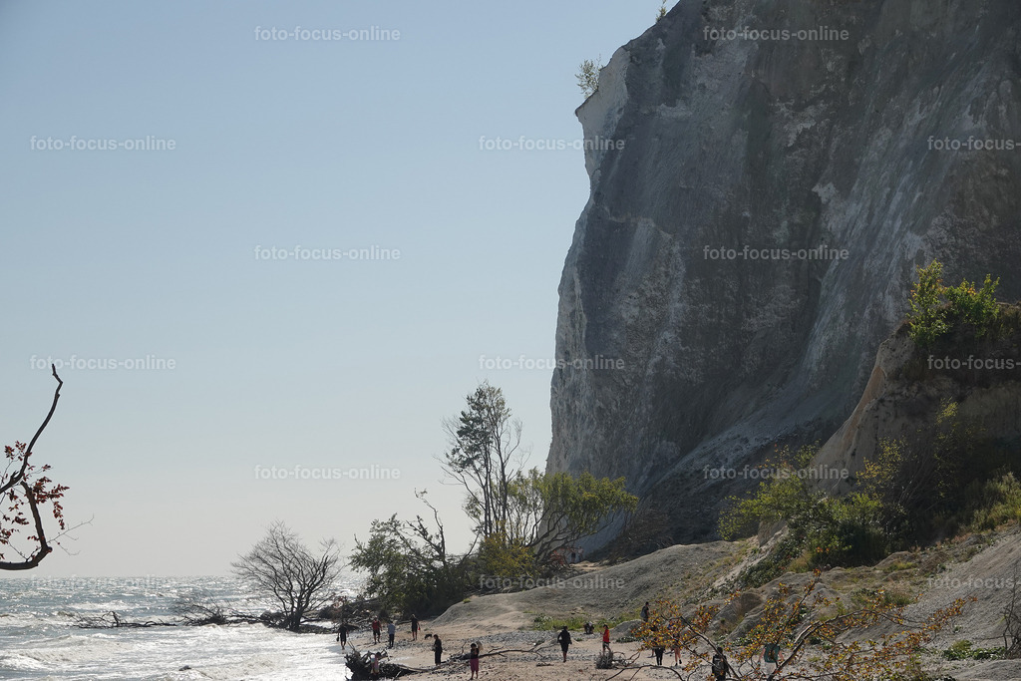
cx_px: 510
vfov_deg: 13.2
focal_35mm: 104
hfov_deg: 19.6
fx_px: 2950
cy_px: 340
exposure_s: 1/800
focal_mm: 38.04
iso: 100
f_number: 4
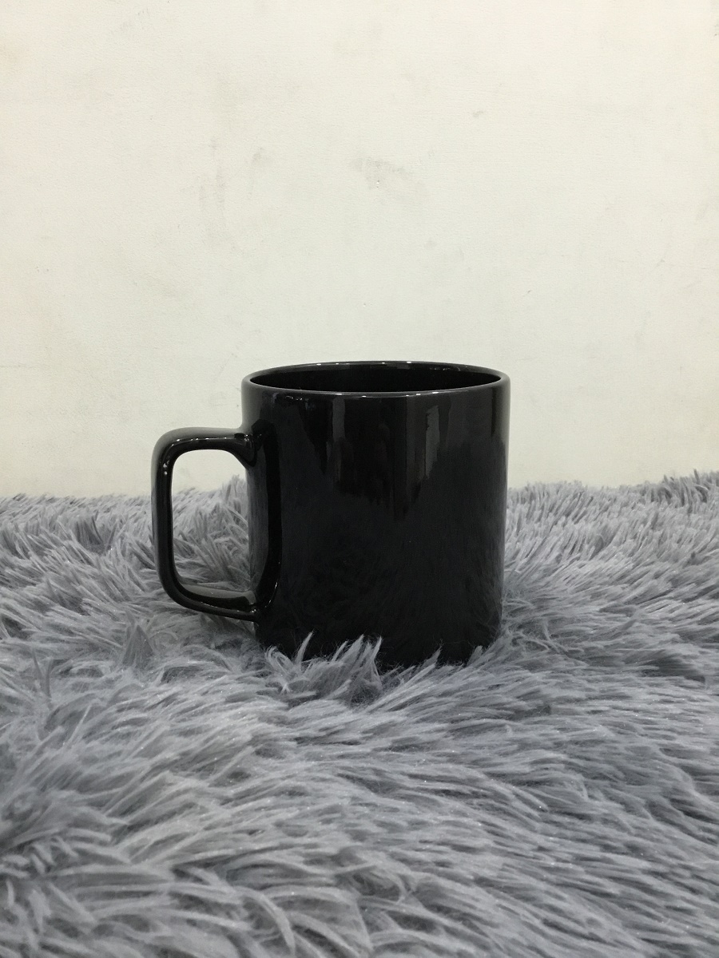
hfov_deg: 45.4
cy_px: 479
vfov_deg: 58.4
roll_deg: +1.2
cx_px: 360
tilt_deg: -14.0
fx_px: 859
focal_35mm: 31
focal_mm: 3.3
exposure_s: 1/33
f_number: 2.4
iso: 160
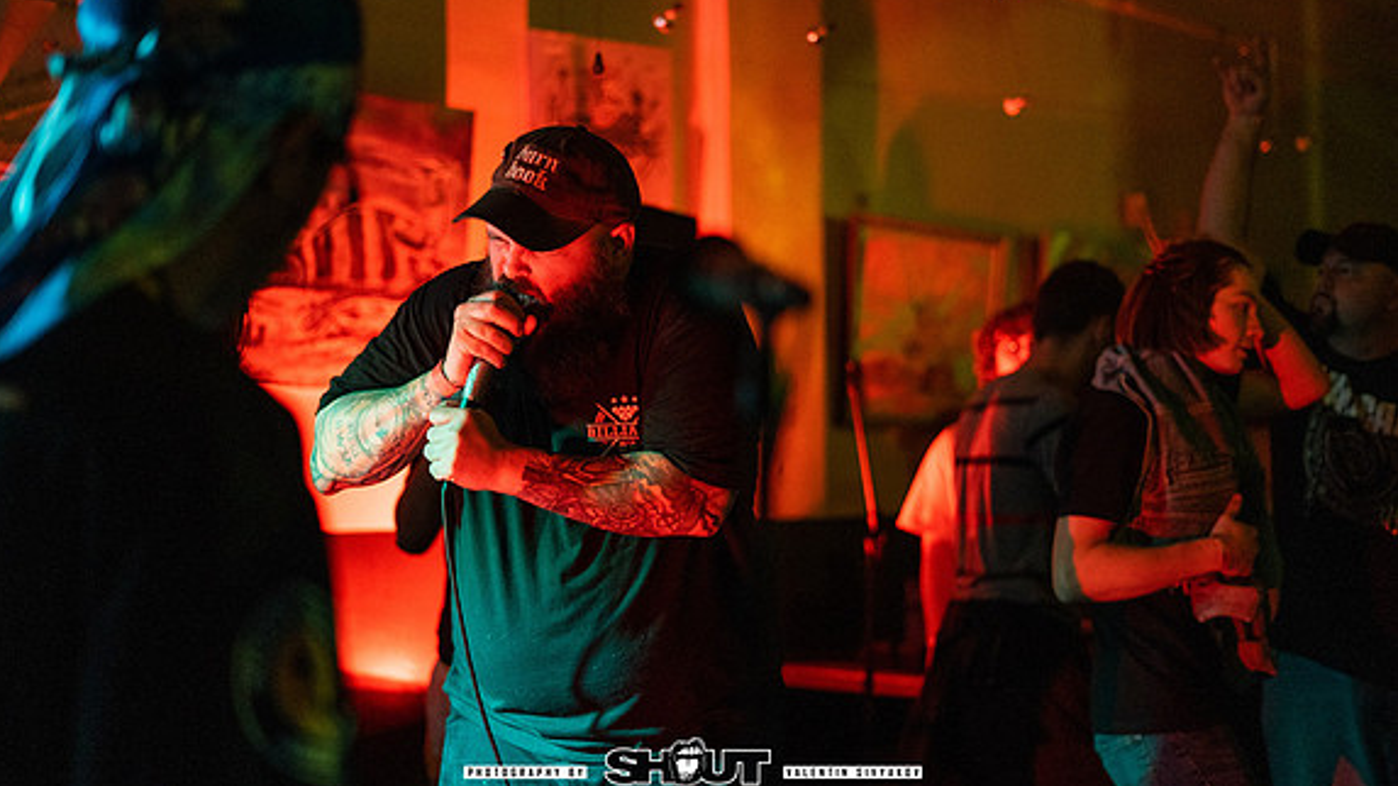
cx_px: 693
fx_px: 1964
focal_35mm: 53
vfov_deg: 22.6
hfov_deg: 39.2
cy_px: 377
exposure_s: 1/200
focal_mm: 50
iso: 4000
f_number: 1.8
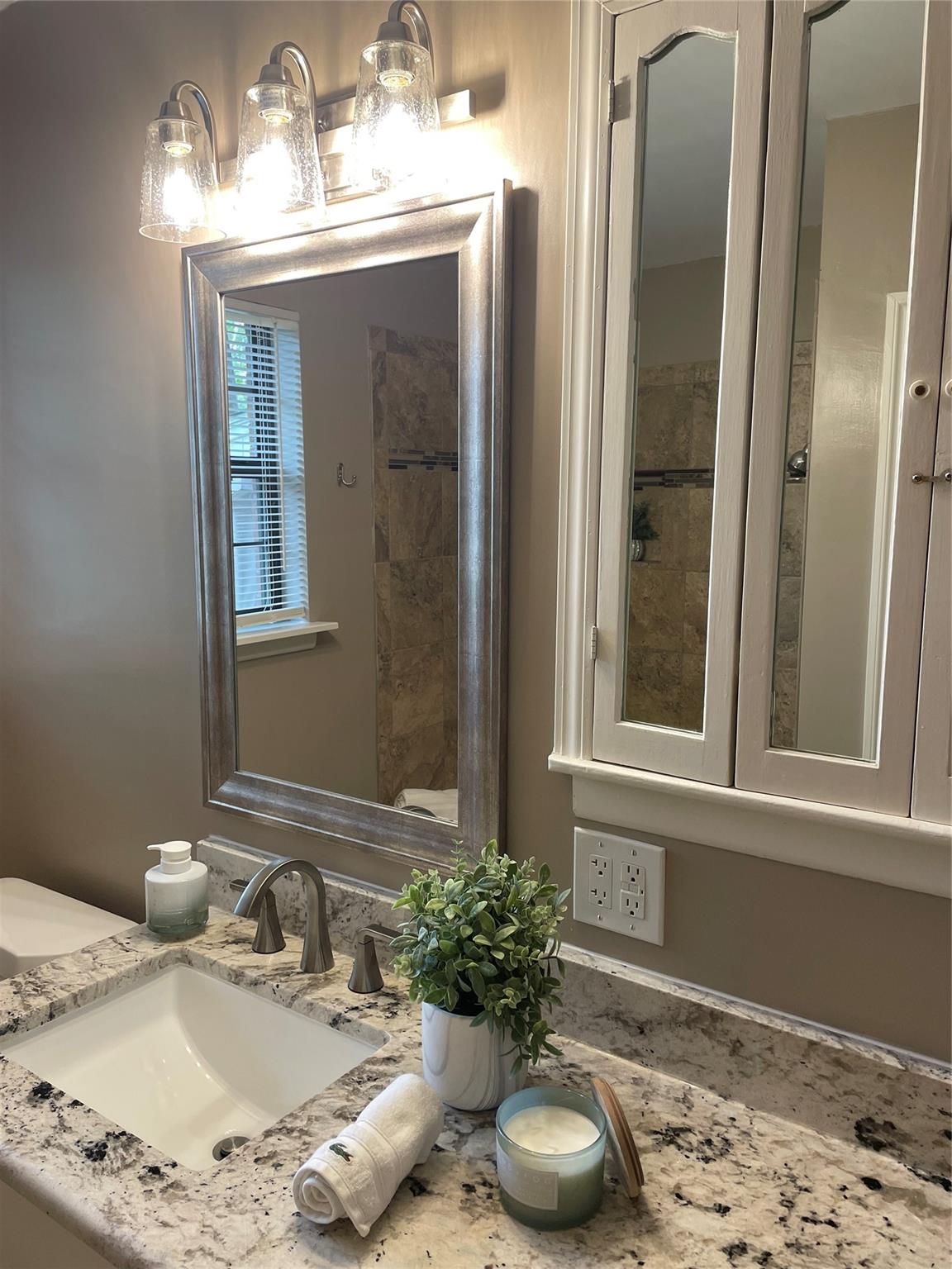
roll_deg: -0.9
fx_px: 953
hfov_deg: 53.1
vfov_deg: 67.3
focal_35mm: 26
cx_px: 476
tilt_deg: -8.0
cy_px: 634
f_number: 1.6
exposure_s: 1/120
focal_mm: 4.2
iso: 125
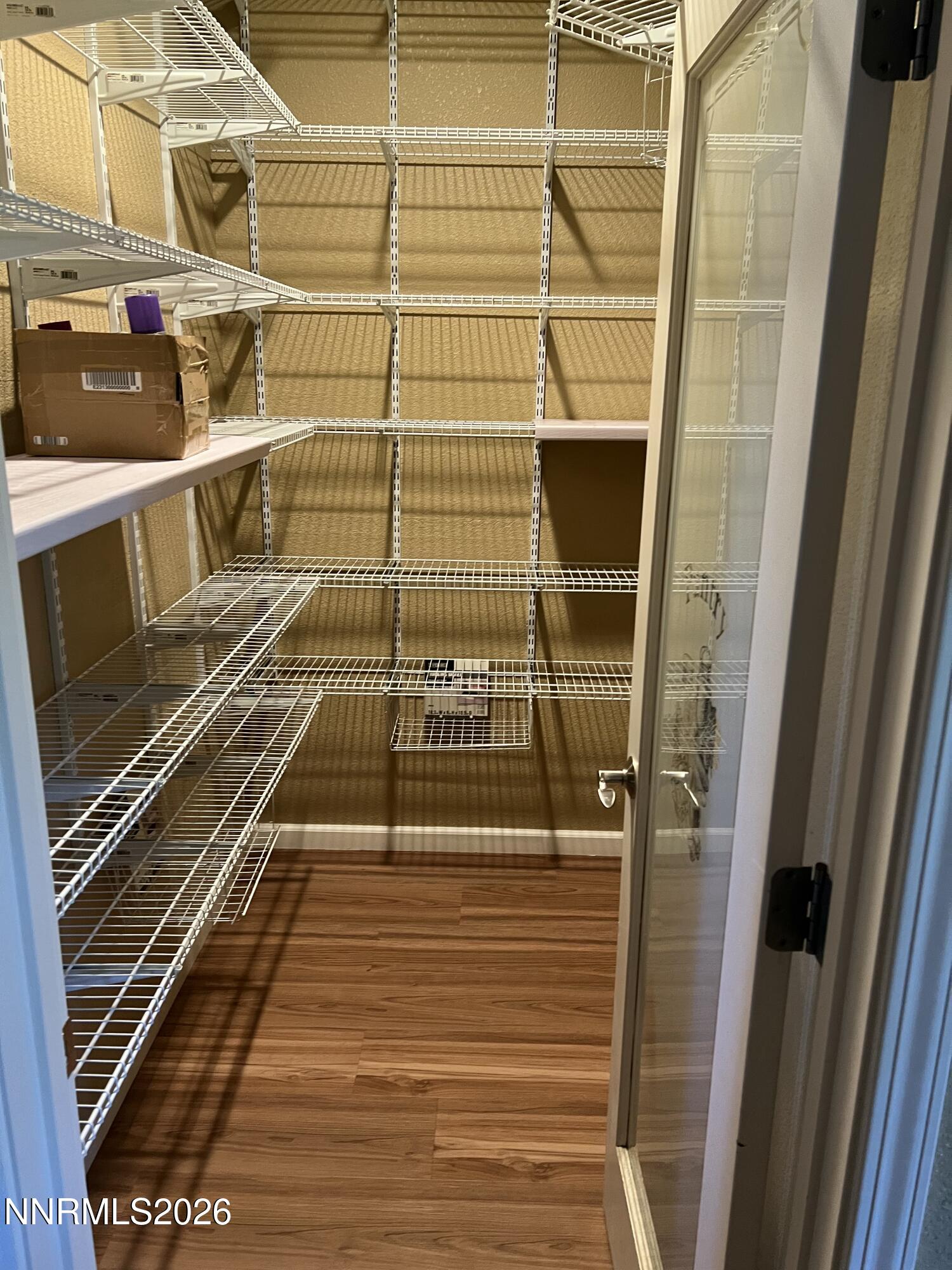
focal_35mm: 26
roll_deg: -2.1
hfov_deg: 53.1
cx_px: 476
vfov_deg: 67.3
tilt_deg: -14.9
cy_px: 635
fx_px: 953
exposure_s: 1/60
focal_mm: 5.7
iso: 250
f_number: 1.5
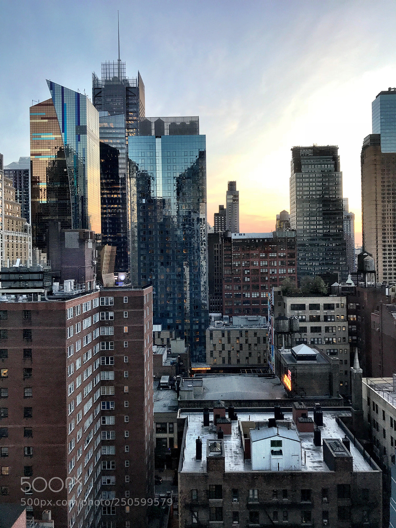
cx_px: 198
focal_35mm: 28
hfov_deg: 49.7
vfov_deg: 63.4
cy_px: 264
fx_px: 427
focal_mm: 3.99
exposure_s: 1/60
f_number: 1.8
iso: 25
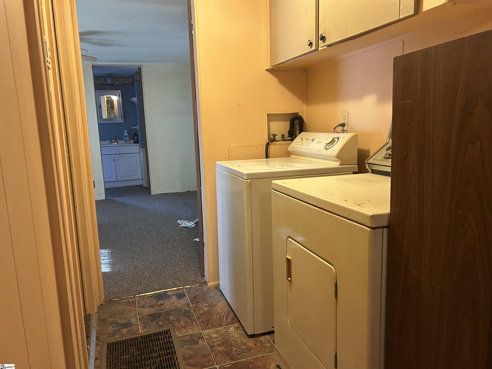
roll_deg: +2.3
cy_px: 184
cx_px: 246
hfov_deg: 67.3
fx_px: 370
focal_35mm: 26
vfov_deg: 53.1
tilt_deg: -9.4
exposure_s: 1/60
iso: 320
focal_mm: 5.7
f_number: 1.5
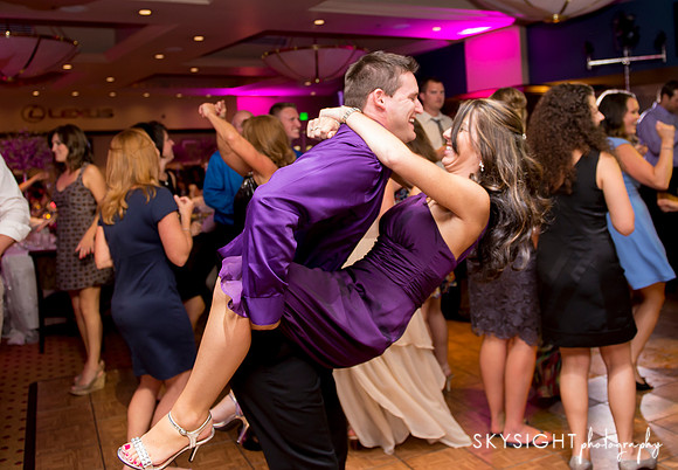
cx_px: 345
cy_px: 160
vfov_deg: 39.2
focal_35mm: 34
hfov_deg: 55.0
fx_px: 651
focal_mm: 24
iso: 1000
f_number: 2.8
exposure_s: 1/60
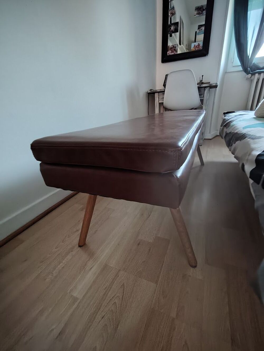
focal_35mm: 16
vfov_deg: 94.5
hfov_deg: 78.1
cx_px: 132
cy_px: 176
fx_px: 163
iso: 643
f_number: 2.2
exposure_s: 1/10
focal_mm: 1.67
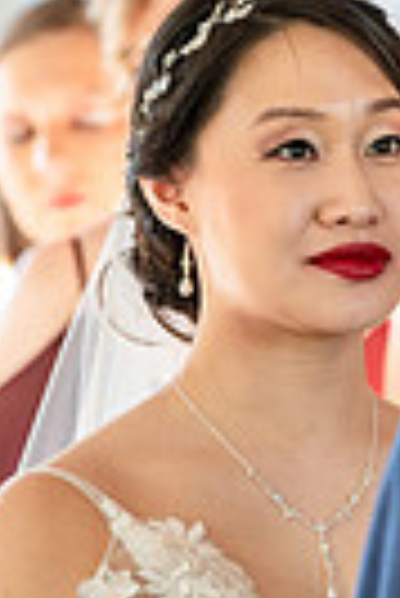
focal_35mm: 450
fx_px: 7480
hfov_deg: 3.1
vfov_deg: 4.6
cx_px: 544
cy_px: 427
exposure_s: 1/200
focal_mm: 133
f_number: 4
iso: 2000
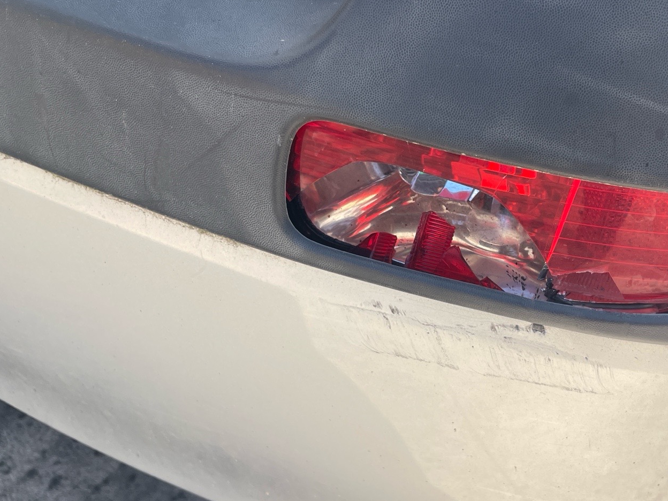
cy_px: 203
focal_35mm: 40
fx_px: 772
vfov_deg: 35.8
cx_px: 461
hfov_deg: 45.9
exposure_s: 1/584
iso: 32
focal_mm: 4.2
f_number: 1.6
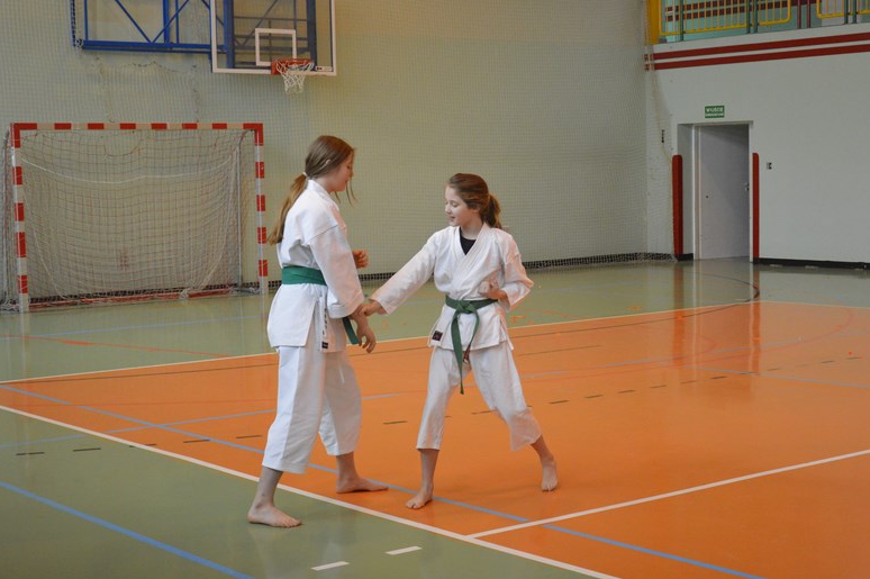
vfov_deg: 21.9
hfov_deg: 32.4
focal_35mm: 62
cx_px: 435
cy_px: 282
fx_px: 1497
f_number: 4.5
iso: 3200
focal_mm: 40
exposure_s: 1/400
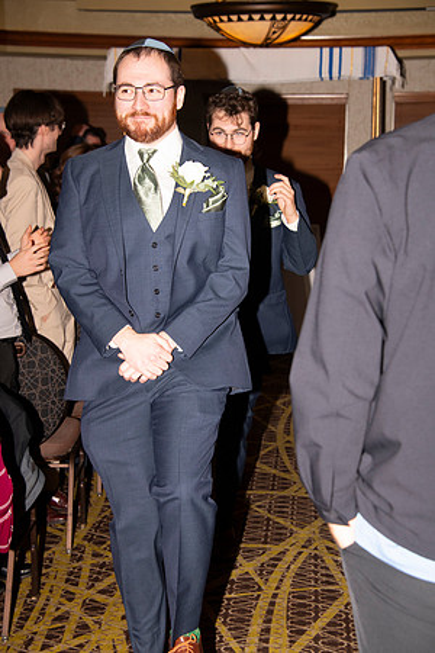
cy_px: 326
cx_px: 218
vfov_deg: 22.6
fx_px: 1631
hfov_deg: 15.2
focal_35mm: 90
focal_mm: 90
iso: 1000
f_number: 7.1
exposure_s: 1/160
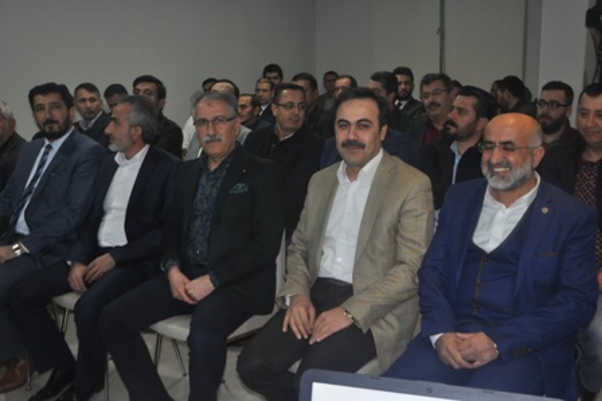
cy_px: 200
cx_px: 301
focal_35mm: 46
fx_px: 777
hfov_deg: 42.4
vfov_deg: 28.9
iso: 800
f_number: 4
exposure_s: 1/60
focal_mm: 31
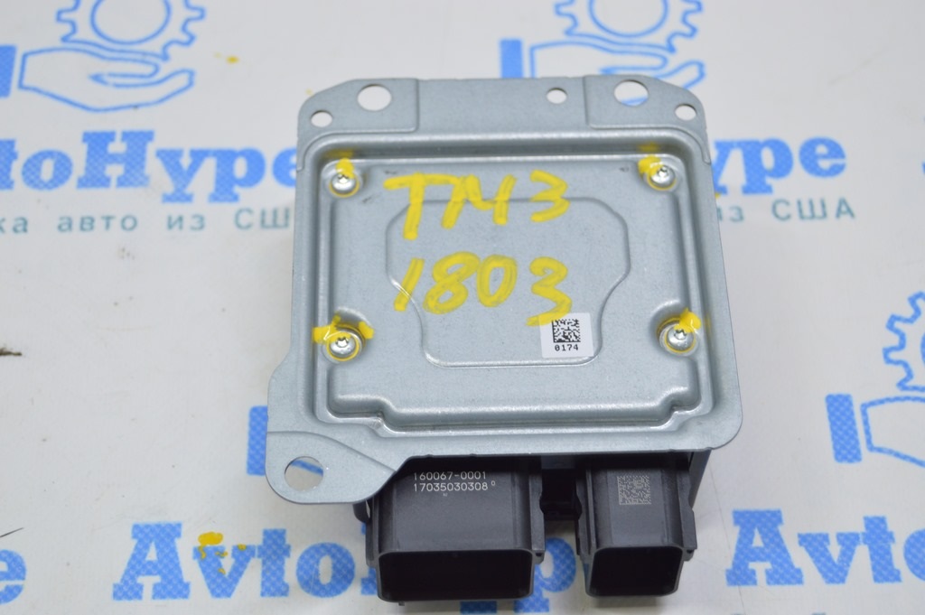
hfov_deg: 29.3
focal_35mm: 69
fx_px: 1771
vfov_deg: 19.7
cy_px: 308
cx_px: 462
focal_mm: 46
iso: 400
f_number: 5.6
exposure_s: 1/20
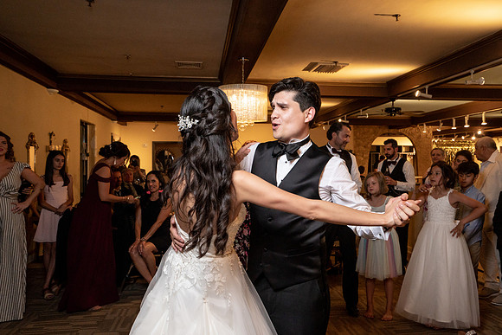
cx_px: 262
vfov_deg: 42.1
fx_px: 435
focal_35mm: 31
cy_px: 167
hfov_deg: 59.9
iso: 2000
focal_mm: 29
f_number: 5.6
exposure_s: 1/200
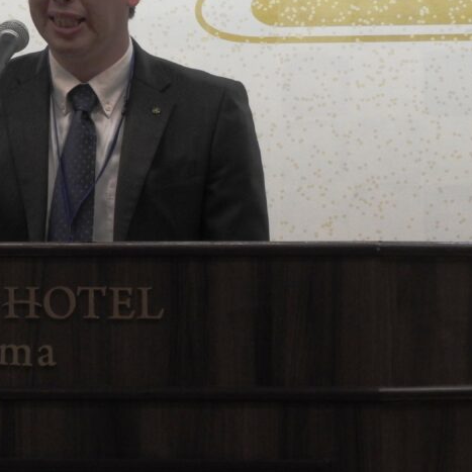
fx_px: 5986
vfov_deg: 4.5
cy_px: 119
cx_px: 154
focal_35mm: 388
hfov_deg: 4.5
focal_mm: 35.8
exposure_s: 1/50
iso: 400
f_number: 5.3
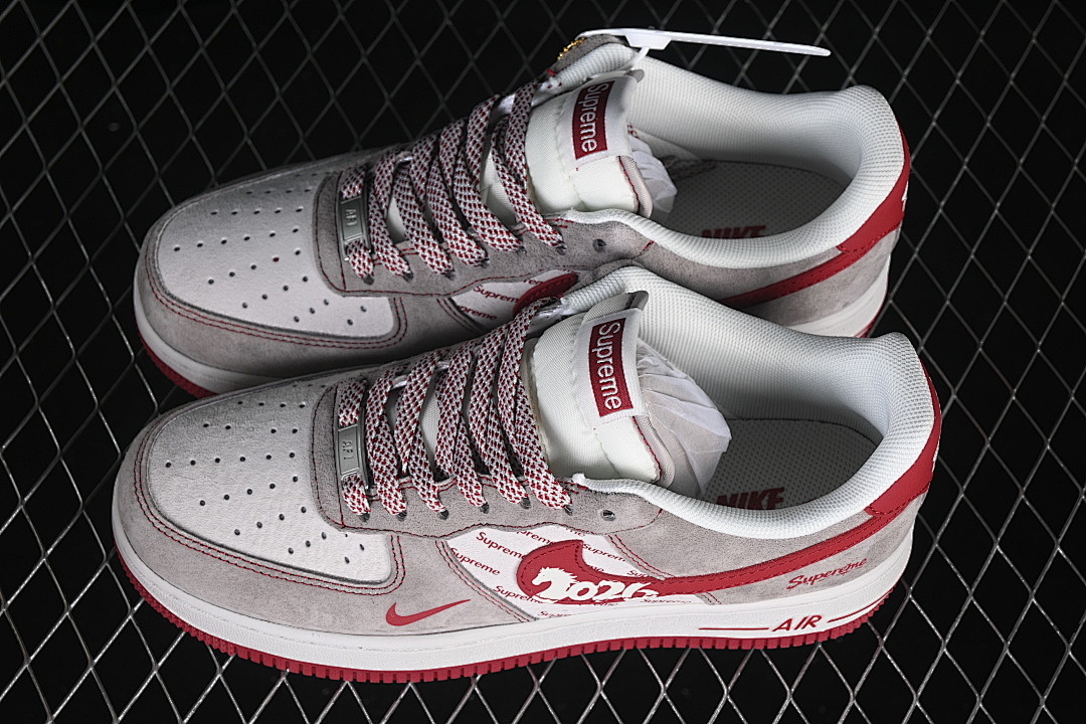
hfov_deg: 27.0
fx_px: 2262
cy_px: 362
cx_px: 543
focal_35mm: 75
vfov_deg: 18.2
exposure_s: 1/80
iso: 160
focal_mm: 50
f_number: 7.1
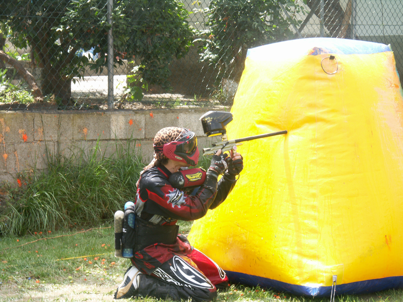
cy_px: 151
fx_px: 1548
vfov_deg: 11.1
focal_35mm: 133
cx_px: 202
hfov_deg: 14.8
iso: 64
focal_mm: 33.99
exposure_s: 1/60
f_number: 6.3
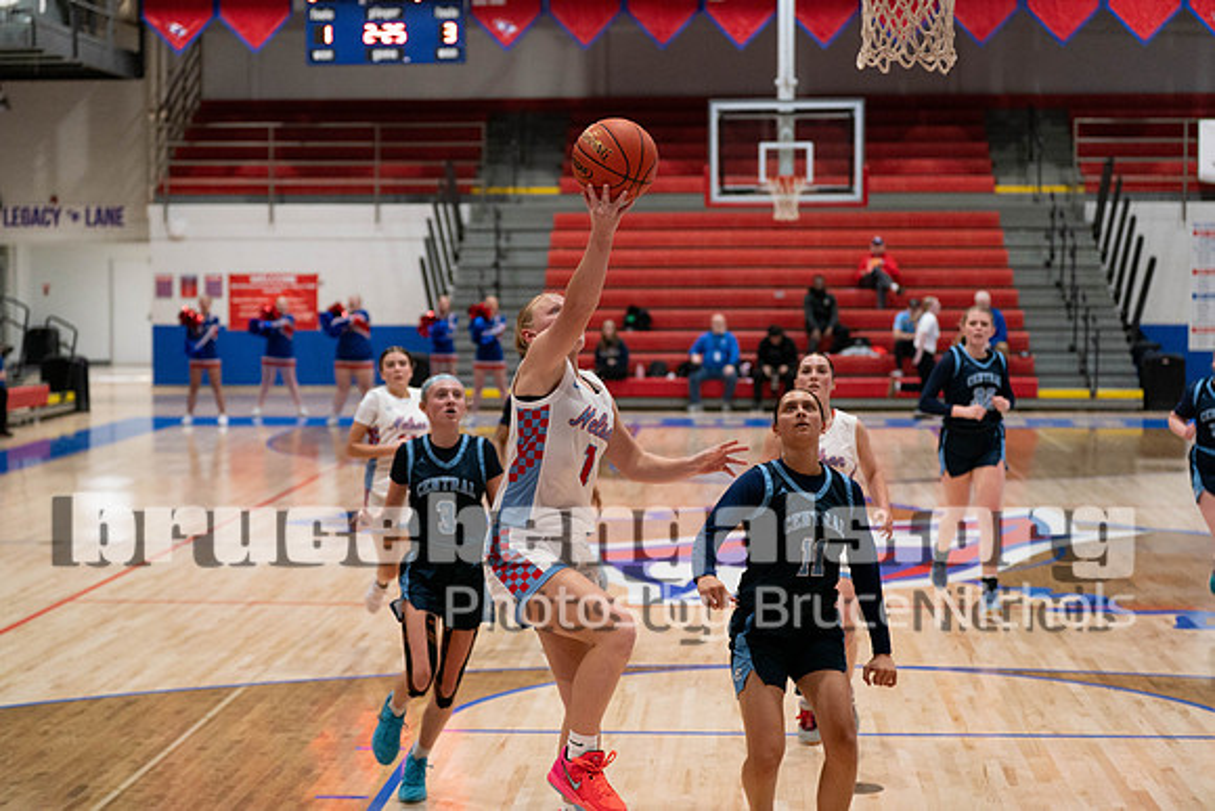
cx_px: 608
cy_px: 406
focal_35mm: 70
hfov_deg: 28.8
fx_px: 2363
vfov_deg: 19.5
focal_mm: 70
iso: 3200
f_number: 2.8
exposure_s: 1/1000
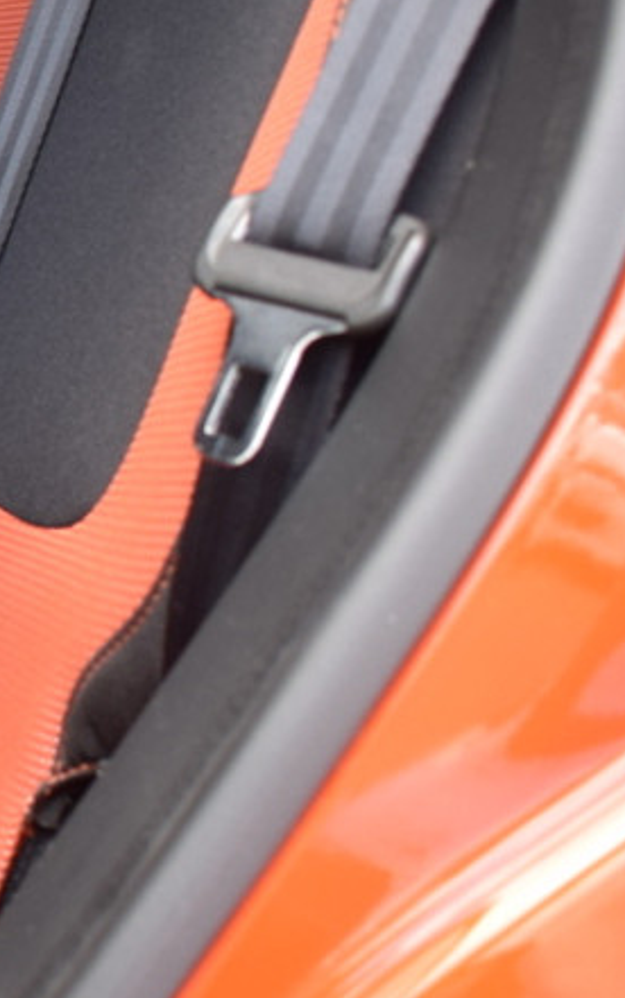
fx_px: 2641
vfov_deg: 21.3
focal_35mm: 97
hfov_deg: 11.9
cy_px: 341
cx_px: -679
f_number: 4.5
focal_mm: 20
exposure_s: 1/80
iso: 400
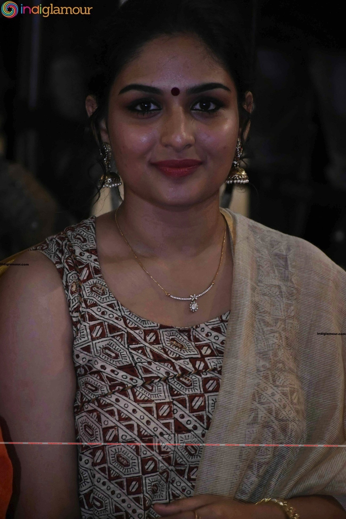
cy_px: 260
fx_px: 3027
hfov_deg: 6.5
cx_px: 173
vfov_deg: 9.8
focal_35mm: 210
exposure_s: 1/100
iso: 4000
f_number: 7.1
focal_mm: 140
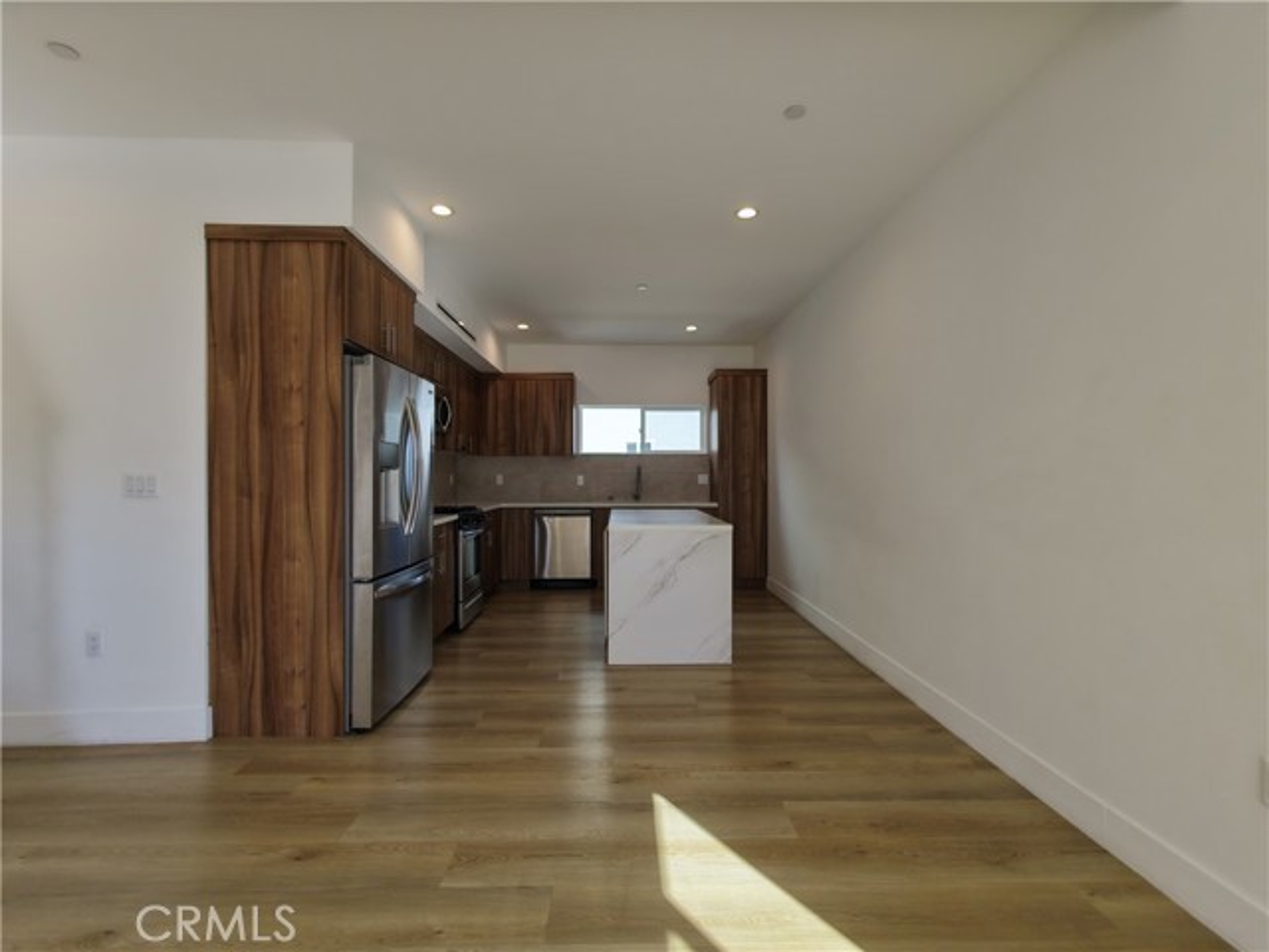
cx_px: 634
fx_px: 587
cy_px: 476
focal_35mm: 16
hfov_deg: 94.5
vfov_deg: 78.1
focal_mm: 3.05
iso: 100
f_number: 2.2
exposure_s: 1/60
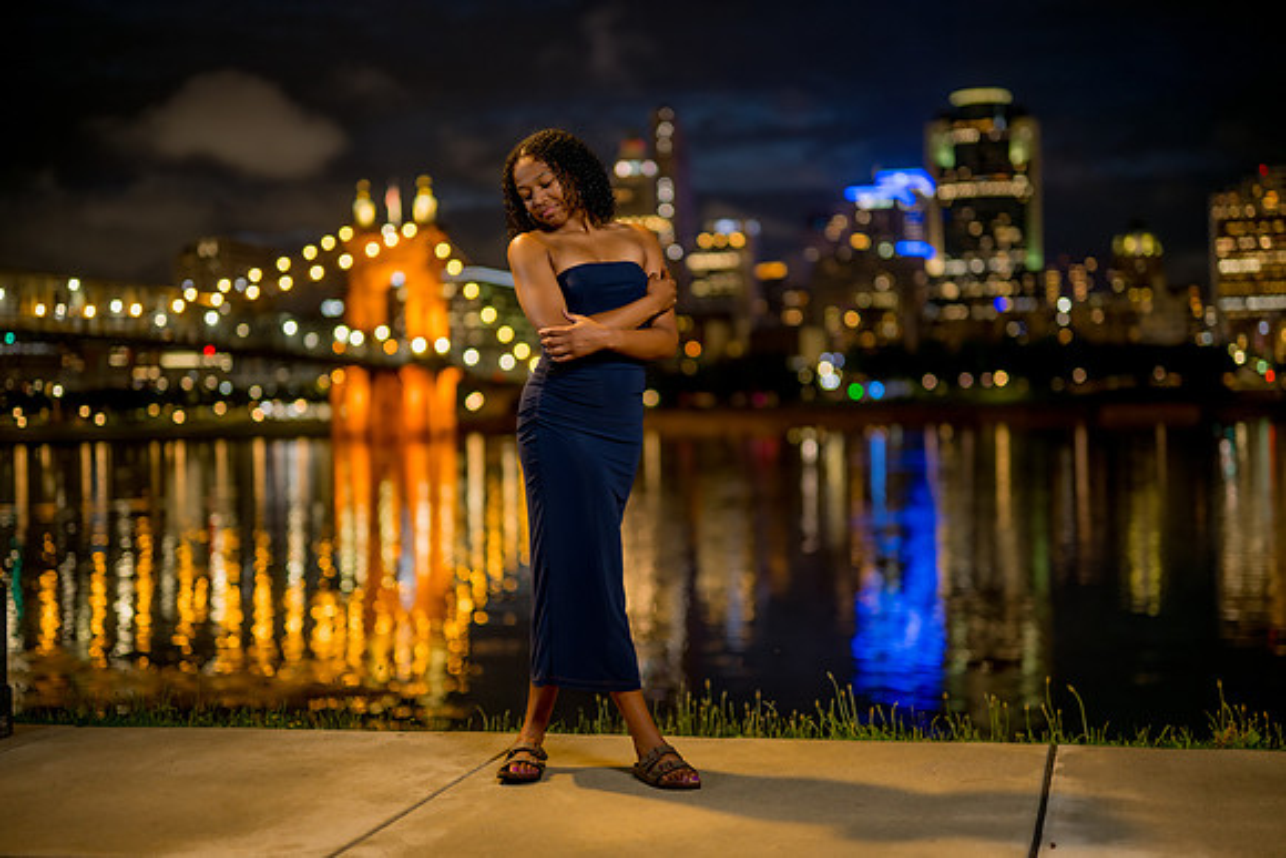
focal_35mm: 50
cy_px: 429
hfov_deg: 39.6
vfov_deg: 27.0
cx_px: 643
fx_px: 1786
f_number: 1.2
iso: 320
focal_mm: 50
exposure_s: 1/50
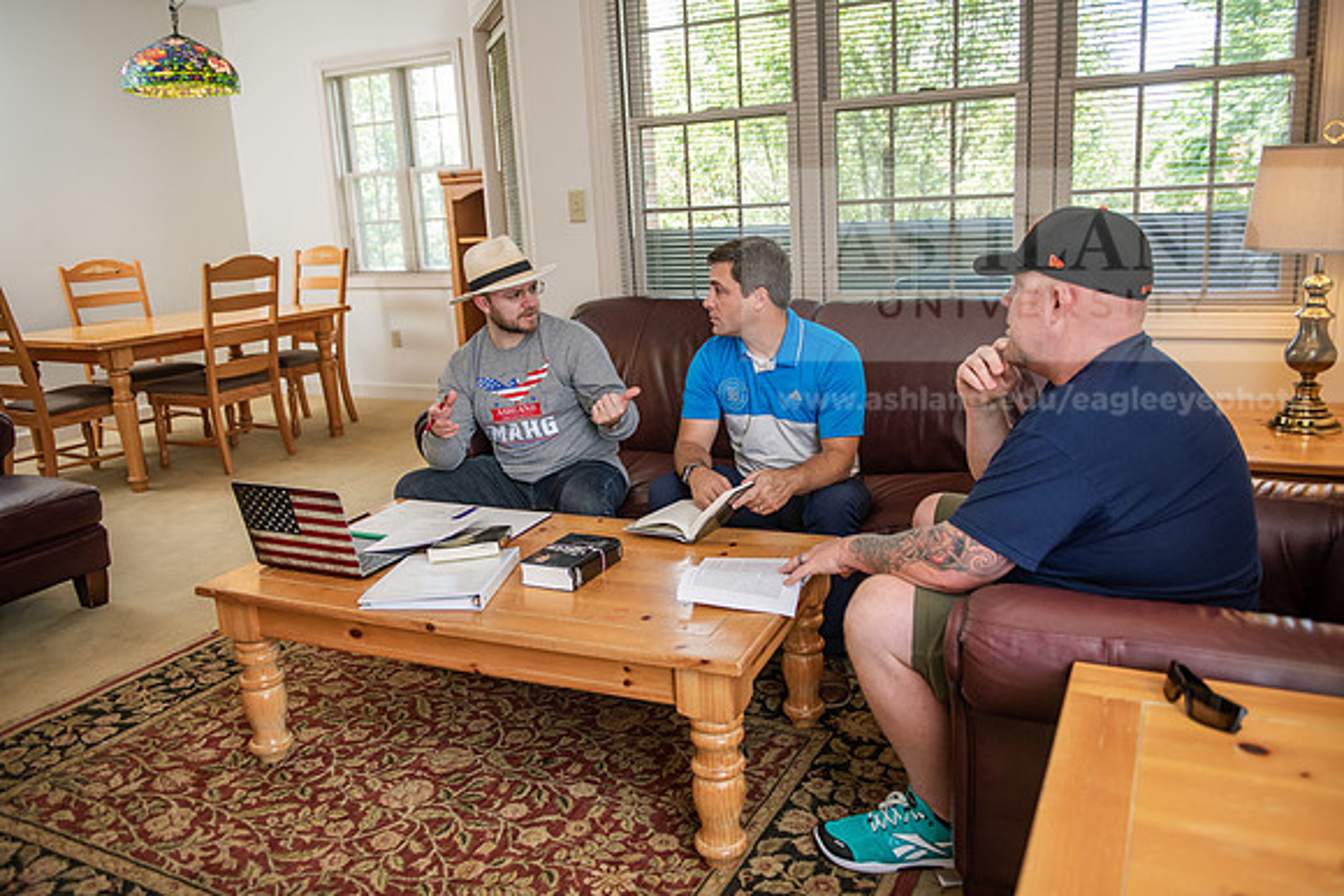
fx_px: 1046
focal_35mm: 28
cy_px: 448
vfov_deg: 46.4
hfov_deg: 65.5
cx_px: 672
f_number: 3.2
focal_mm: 28
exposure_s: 1/250
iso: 800
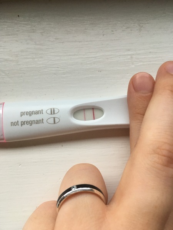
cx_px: 86
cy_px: 115
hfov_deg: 48.2
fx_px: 193
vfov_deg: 61.7
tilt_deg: -80.4
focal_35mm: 29
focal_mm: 4.15
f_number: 2.2
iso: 64
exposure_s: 1/33
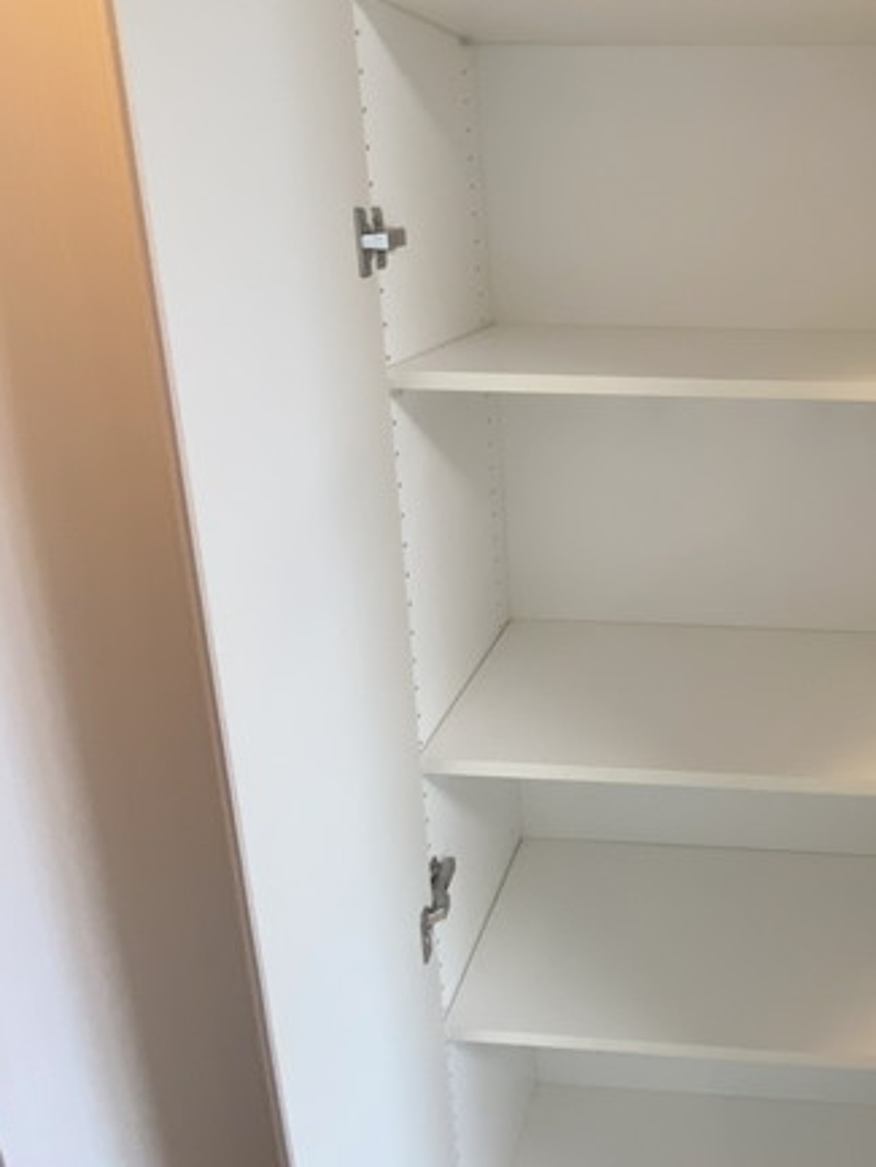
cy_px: 412
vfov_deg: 70.0
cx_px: 736
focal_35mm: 24
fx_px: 809
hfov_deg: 52.1
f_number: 2.4
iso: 125
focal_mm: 1.54
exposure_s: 1/50
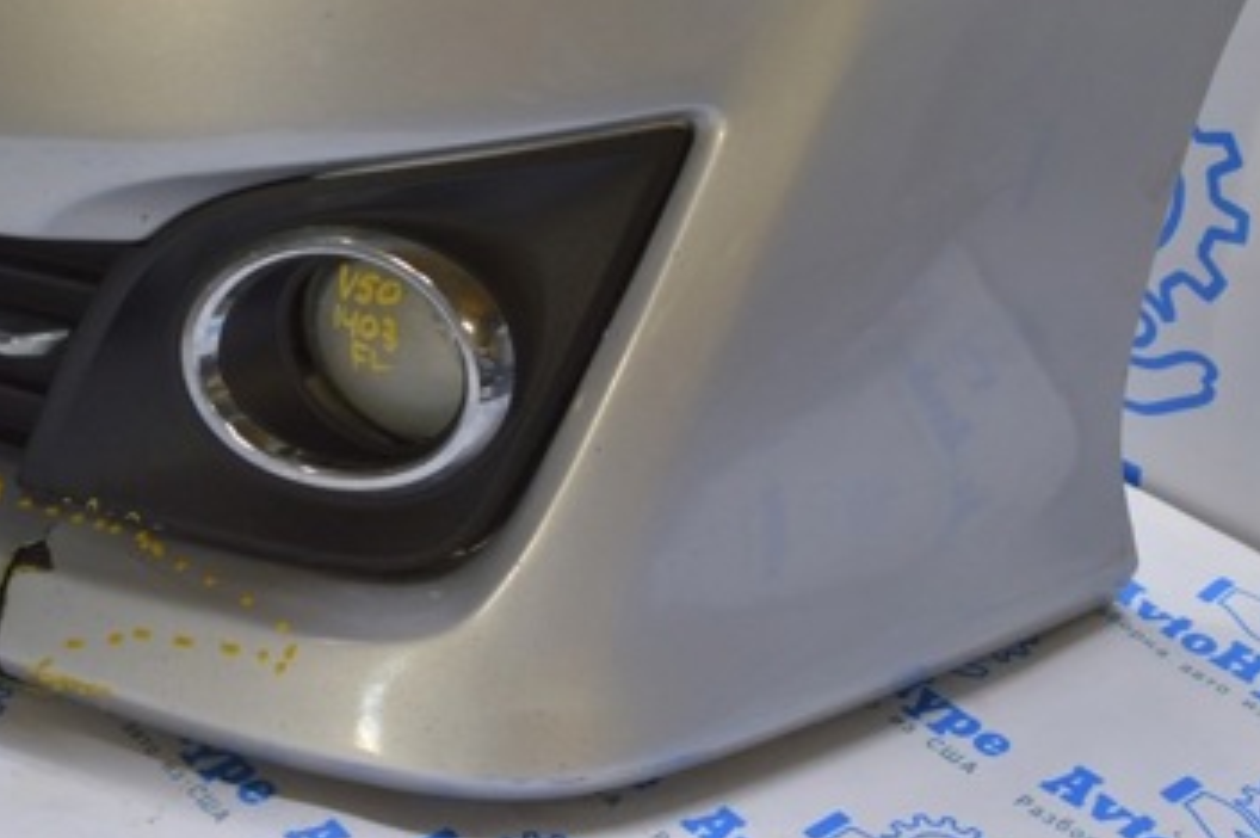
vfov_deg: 22.1
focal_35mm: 60
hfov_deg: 33.0
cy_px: 91
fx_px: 2098
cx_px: 383
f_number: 5.6
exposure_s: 1/20
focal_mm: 22
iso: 400
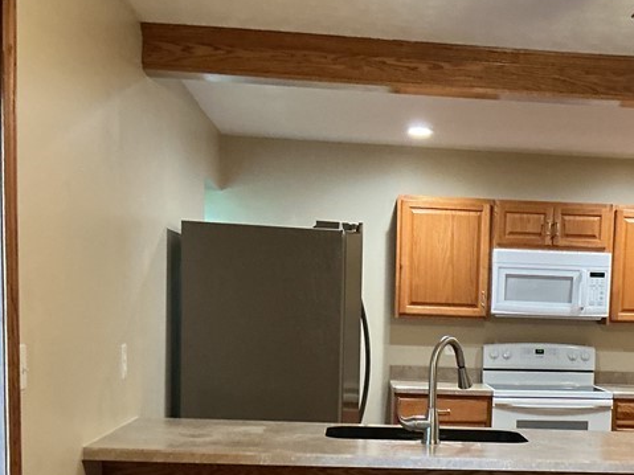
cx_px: 475
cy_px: 449
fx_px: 1135
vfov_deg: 22.9
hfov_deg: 30.7
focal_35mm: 62
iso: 250
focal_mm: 3
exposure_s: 1/40
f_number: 1.8
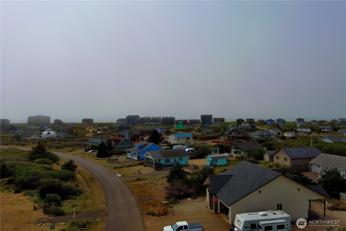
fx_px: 279
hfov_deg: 63.7
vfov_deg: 45.0
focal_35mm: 29
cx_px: 173
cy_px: 116
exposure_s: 1/5495
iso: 101
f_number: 2.8
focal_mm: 10.57
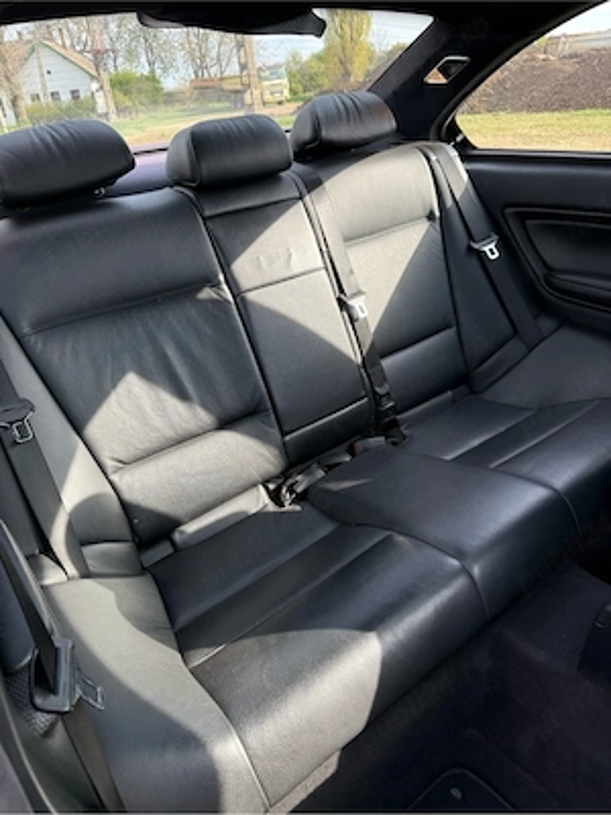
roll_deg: +5.5
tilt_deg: -28.1
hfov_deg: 56.8
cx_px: 306
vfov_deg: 71.6
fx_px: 565
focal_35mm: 24
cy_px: 408
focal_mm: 6.76
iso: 100
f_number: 1.78
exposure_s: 1/478
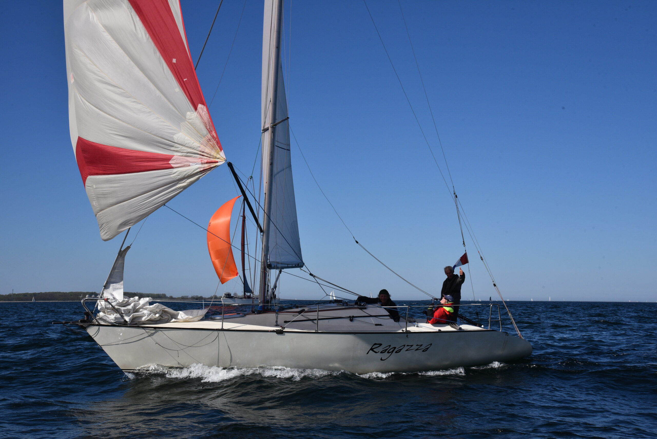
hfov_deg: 44.5
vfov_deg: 30.5
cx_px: 328
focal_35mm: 44
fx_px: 803
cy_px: 220
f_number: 16
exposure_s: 1/1000
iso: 800
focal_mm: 44
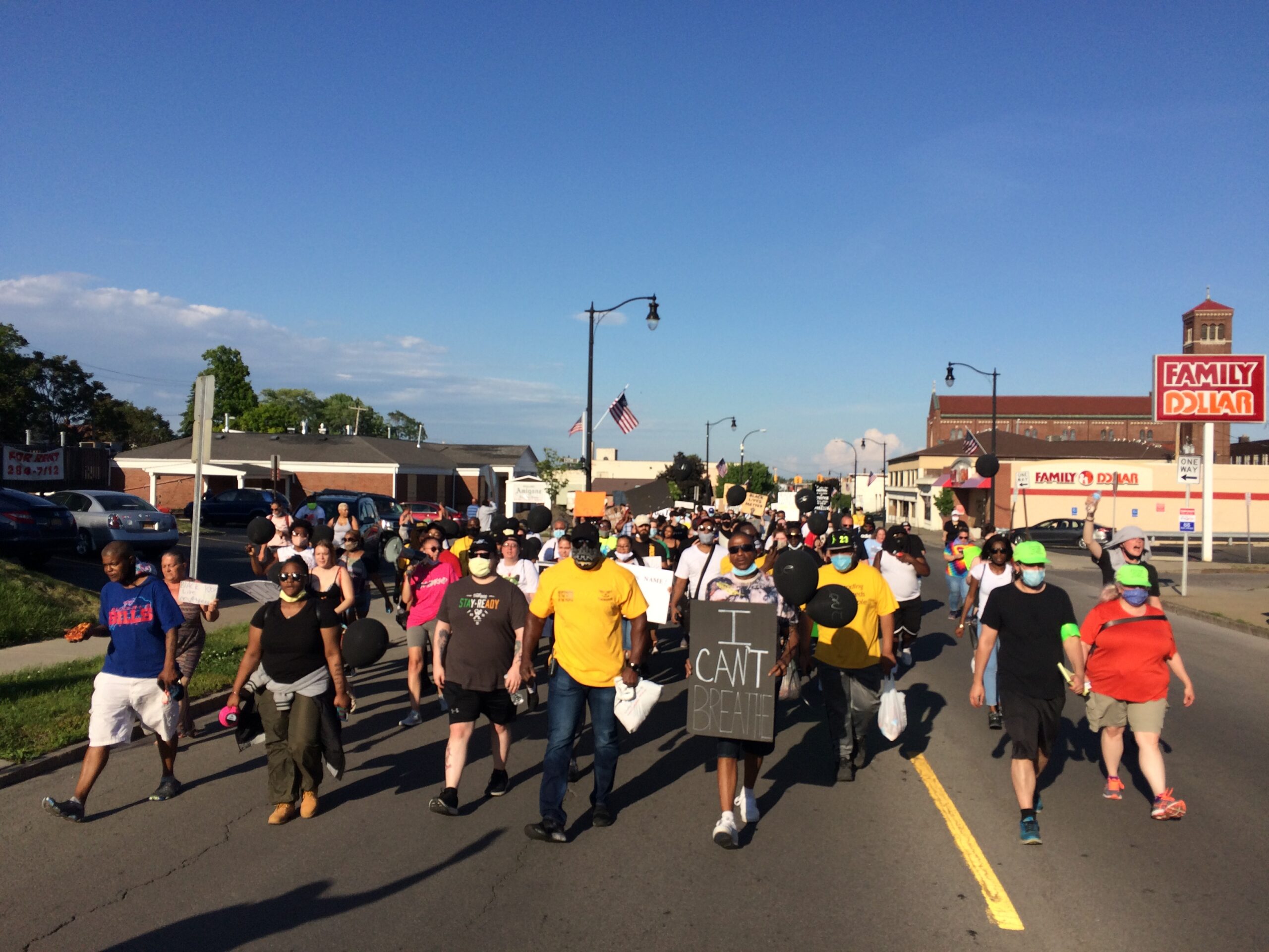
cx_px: 634
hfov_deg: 61.7
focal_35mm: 29
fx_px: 1063
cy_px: 476
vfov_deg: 48.2
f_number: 2.2
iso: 32
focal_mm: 4.15
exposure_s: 1/2740
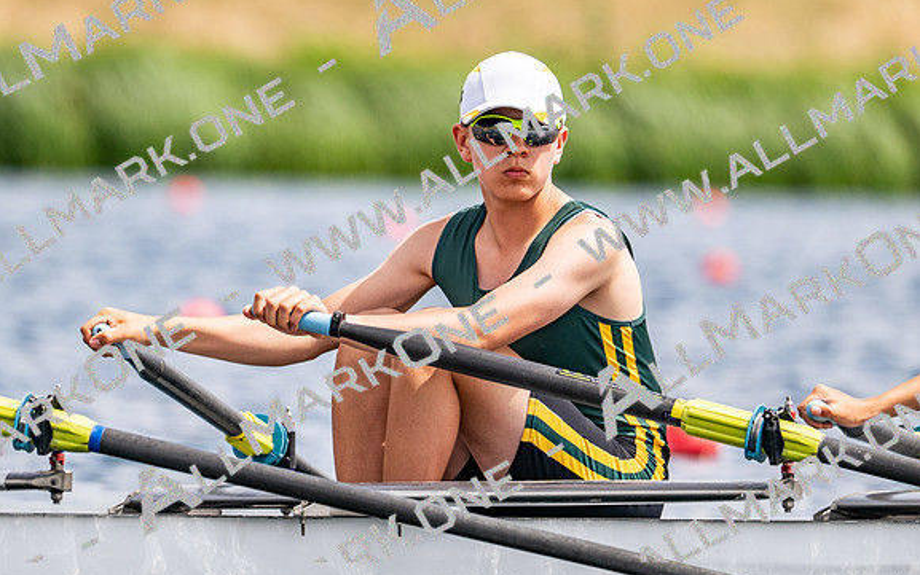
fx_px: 15399
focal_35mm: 614
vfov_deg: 2.1
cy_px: 290
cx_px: 461
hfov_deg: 3.4
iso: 320
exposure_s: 1/2500
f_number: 4.5
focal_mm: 400
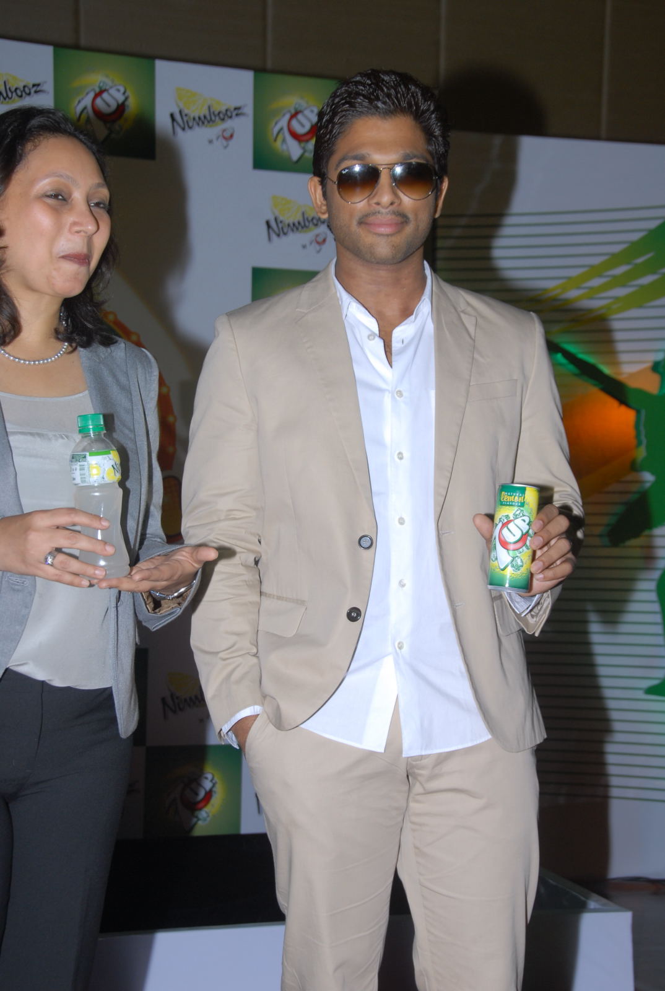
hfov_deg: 20.7
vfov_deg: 30.5
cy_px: 496
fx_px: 1820
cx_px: 332
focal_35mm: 66
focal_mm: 44
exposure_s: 1/125
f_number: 7.1
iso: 250
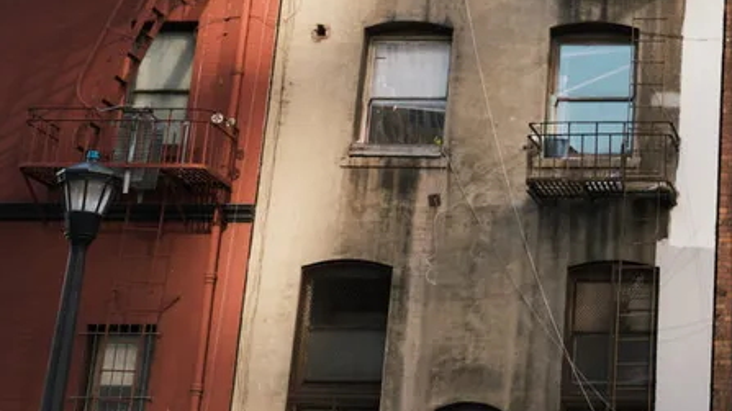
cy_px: -41
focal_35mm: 87
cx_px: 816
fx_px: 1688
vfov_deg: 13.6
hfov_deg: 23.0
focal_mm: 23
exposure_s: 1/140
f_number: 4
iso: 200
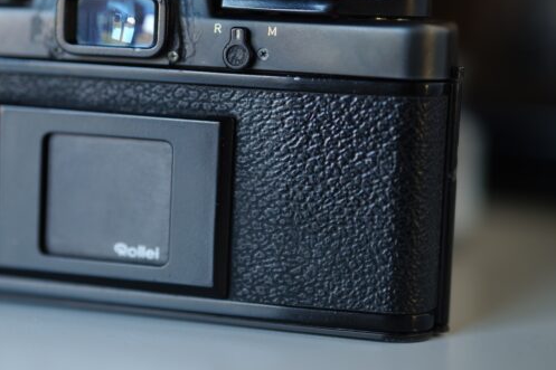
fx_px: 1590
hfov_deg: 19.6
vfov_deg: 13.3
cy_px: 107
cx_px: 88
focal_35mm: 103
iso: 100
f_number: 1.4
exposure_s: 1/50
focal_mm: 50
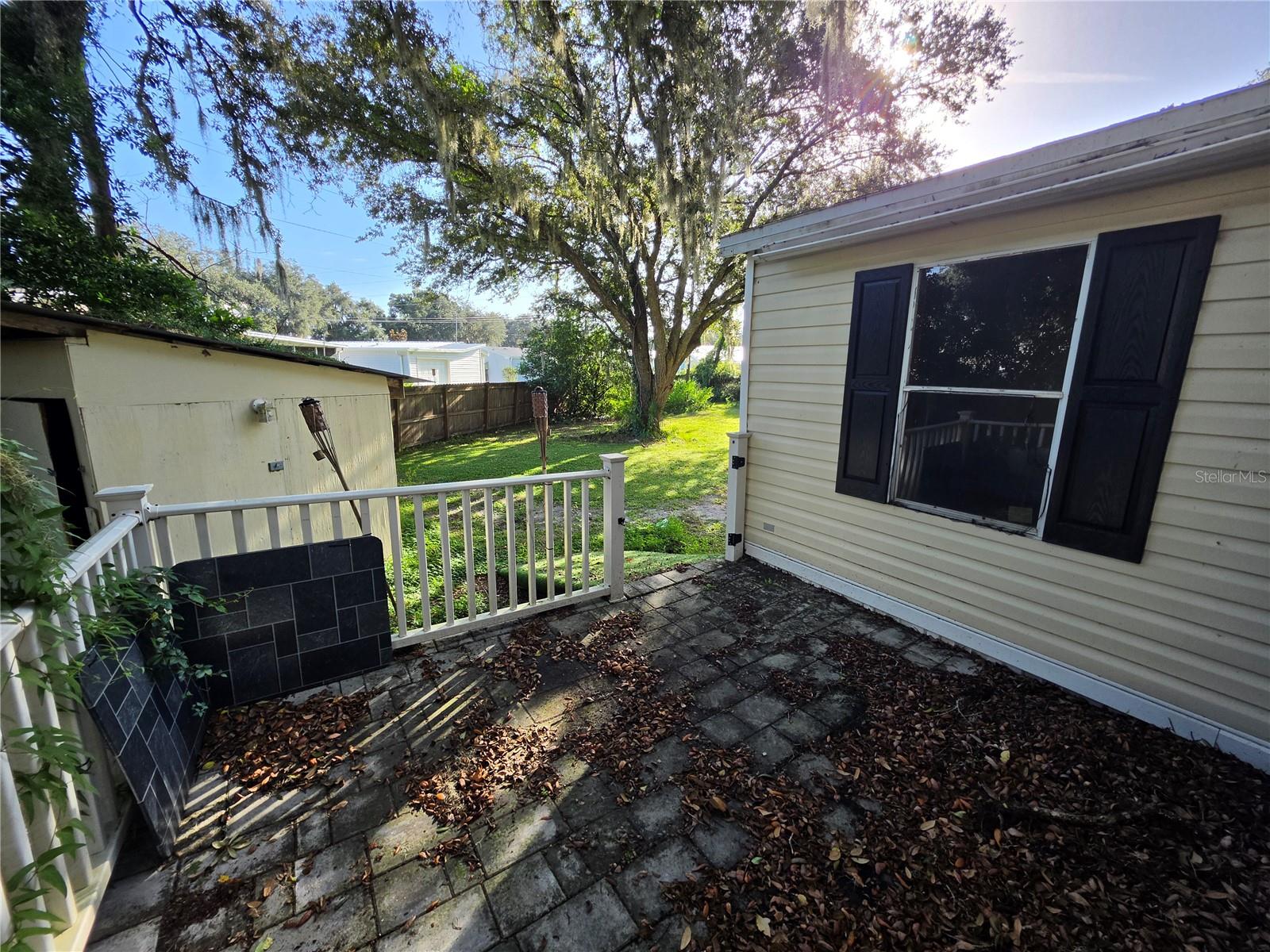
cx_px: 635
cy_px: 476
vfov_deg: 89.9
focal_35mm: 13
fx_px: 477
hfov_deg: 106.2
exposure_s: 1/575
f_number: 1.9
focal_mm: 2.2
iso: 40
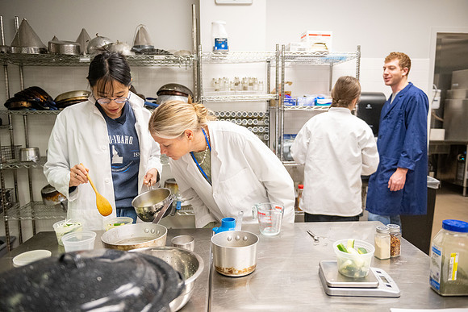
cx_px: 234
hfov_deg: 67.4
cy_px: 156
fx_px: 351
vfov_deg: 48.0
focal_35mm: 27
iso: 2500
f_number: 2.8
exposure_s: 1/400
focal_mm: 27
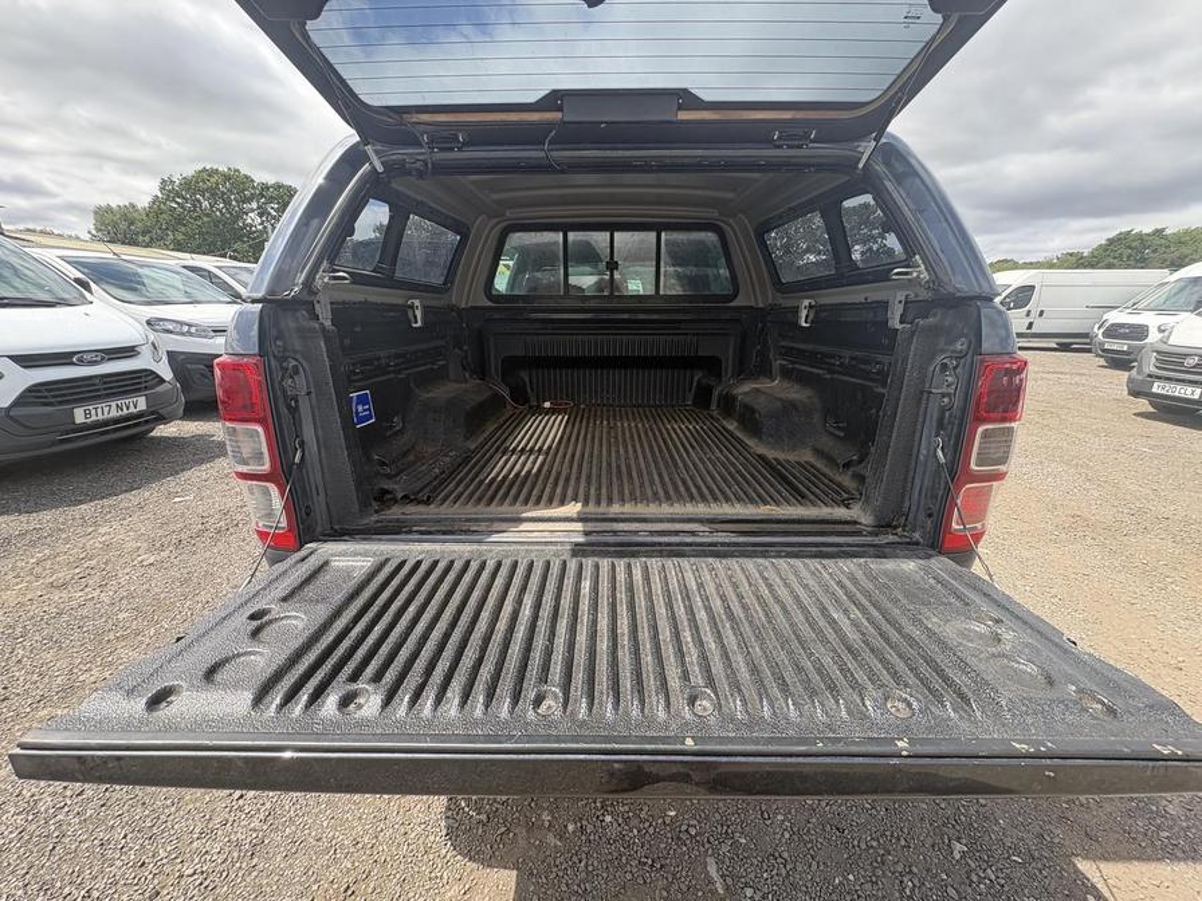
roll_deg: -3.2
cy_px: 450
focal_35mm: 14
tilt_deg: -13.1
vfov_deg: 85.7
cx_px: 601
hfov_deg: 102.1
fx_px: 486
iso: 64
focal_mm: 2.22
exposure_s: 1/317
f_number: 2.2
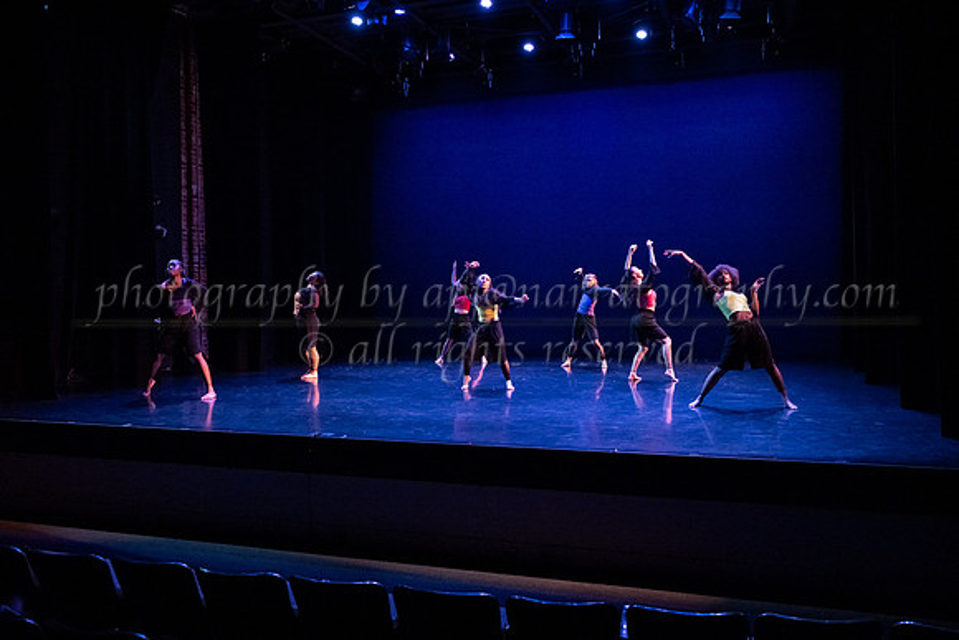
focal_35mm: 31
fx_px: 823
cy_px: 320
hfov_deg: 60.4
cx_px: 480
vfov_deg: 42.5
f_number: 4
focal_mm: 30
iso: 4000
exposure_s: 1/320
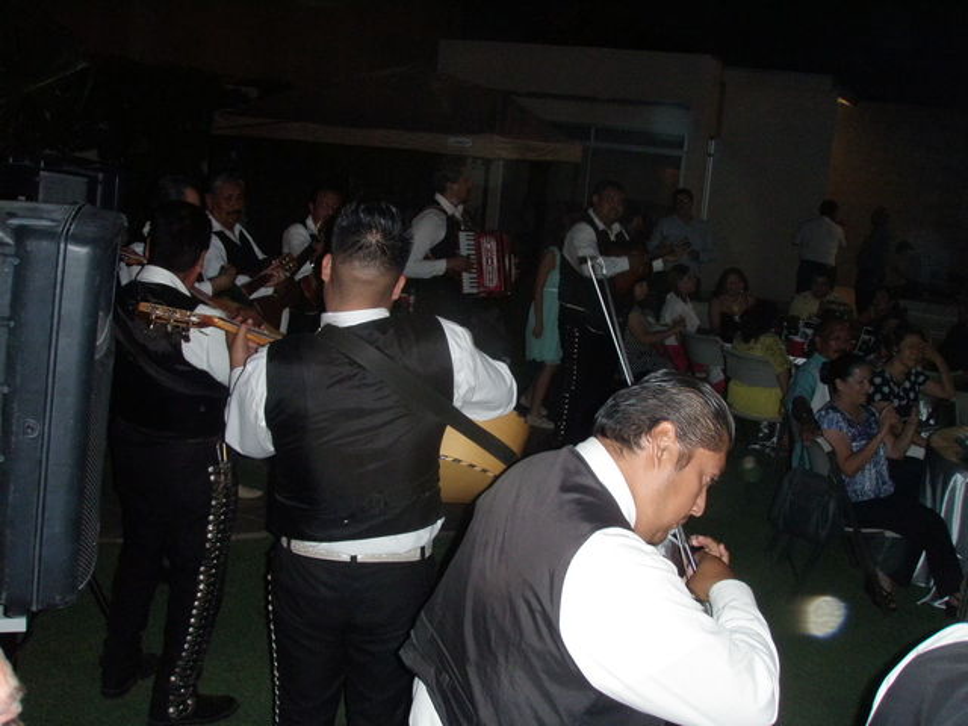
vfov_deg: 37.7
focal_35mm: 38
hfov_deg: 49.0
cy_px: 363
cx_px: 484
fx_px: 1063
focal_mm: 6.7
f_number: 3.5
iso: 320
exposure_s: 1/30
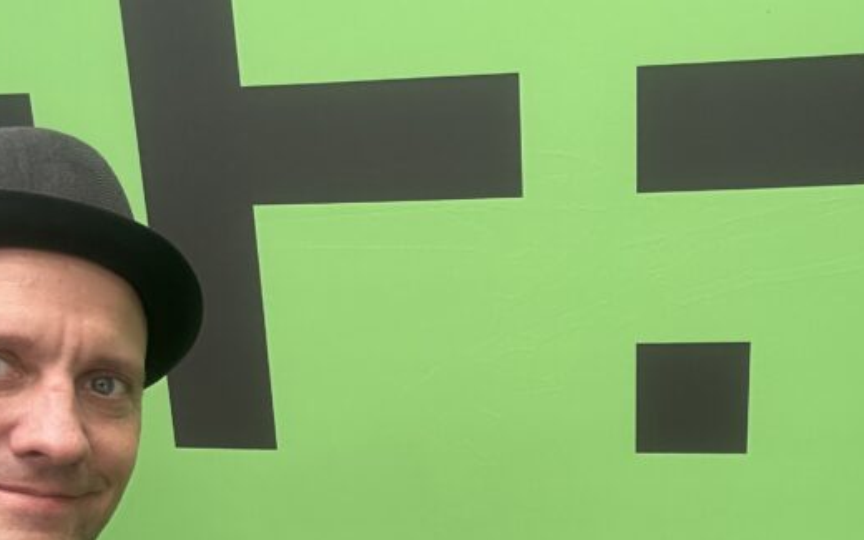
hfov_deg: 41.7
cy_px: 545
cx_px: 513
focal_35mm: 48
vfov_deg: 25.5
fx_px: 1130
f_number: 1.9
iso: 80
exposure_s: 1/62
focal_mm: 2.69
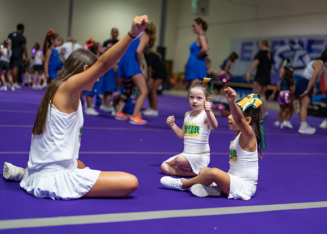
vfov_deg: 24.9
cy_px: 122
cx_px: 182
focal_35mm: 57
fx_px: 531
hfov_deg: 34.2
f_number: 1.2
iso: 400
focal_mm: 50
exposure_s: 1/400
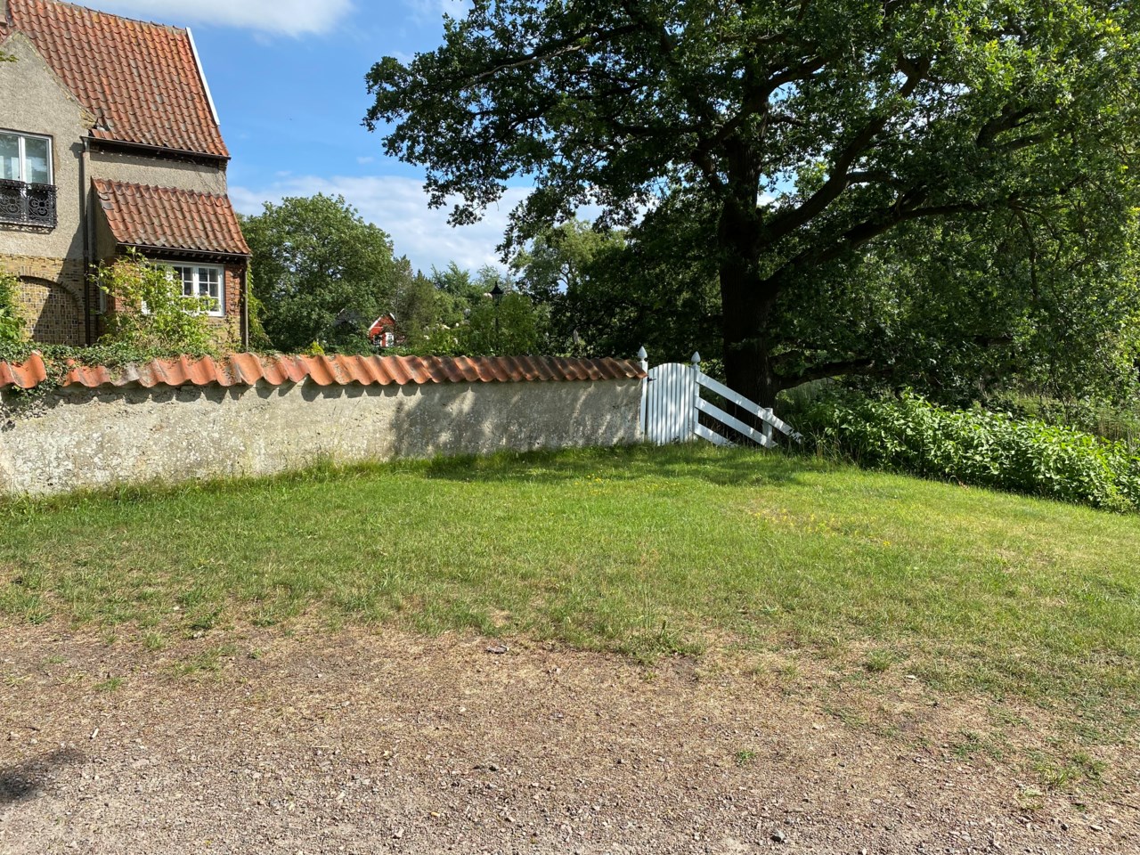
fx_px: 856
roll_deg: -0.9
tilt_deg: -5.4
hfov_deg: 67.3
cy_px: 428
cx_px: 570
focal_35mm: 26
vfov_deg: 53.1
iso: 32
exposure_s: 1/1585
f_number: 1.8
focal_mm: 4.25
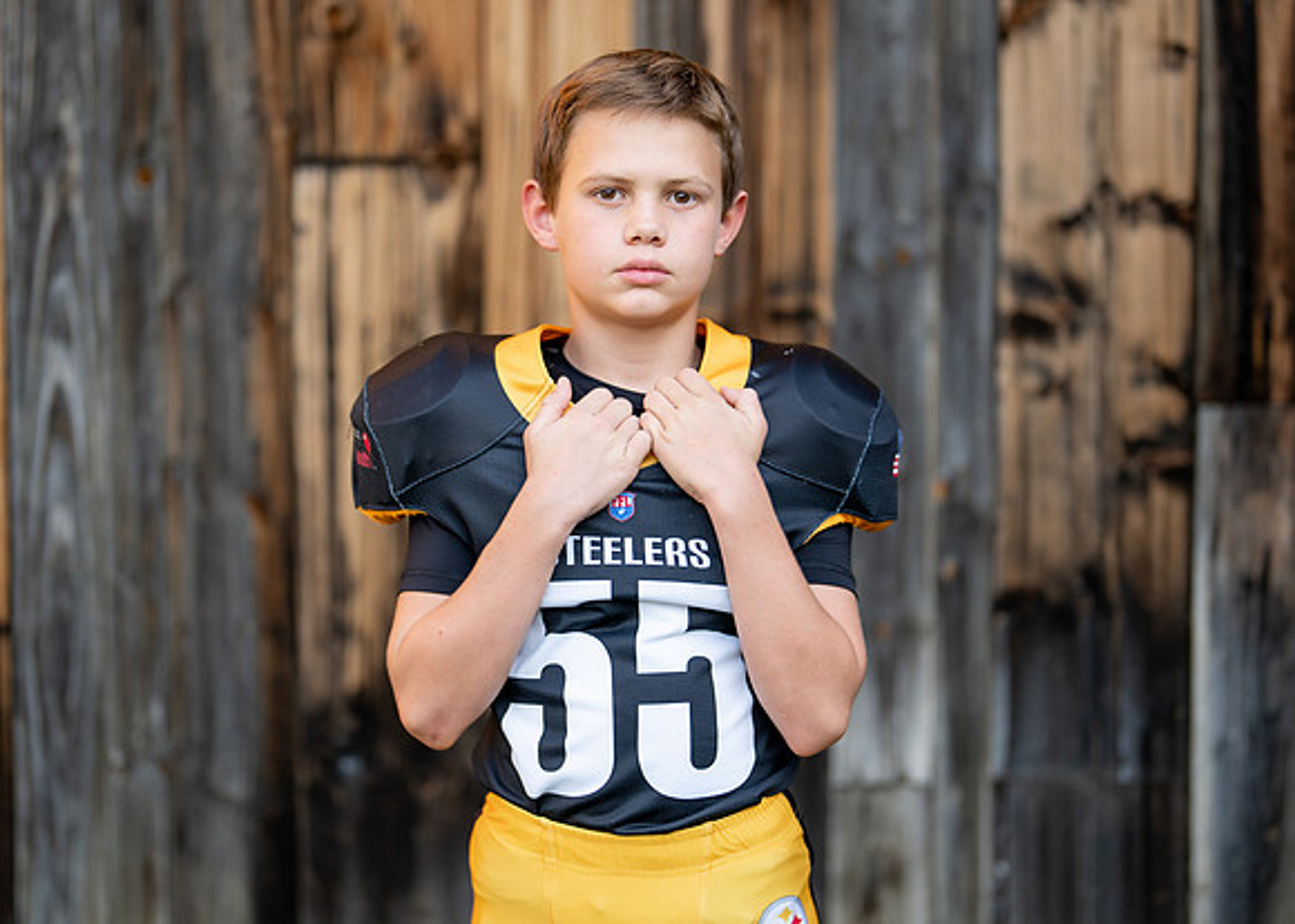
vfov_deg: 23.6
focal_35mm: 60
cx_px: 634
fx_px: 2210
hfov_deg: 32.7
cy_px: 470
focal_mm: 50
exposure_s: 1/1600
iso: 100
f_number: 1.2
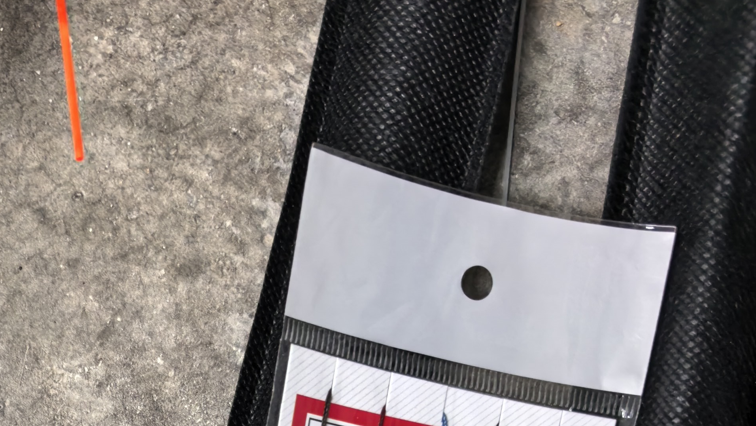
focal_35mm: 56
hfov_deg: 36.0
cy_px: 731
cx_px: 155
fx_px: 1123
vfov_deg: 17.9
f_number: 2
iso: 500
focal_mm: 6.98
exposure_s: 1/1337
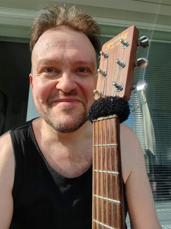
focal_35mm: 23
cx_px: 86
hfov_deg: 58.8
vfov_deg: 74.0
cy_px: 114
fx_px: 152
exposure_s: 1/100
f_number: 2.4
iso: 80
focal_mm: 2.66
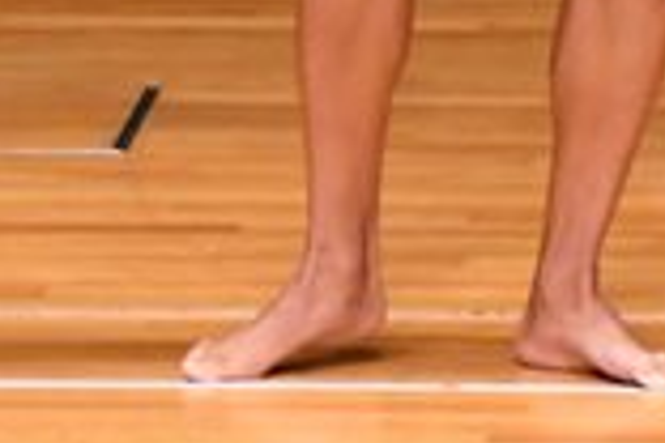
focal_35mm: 1343
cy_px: -592
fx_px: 24806
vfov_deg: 1.0
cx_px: 1021
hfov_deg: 1.5
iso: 4000
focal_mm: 180
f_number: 5.6
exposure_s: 1/400
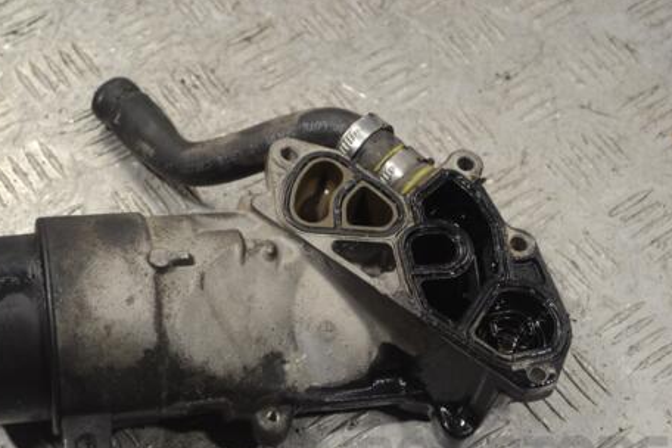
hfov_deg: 25.6
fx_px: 1475
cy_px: 262
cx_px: 256
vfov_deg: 17.3
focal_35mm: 79
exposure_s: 1/30
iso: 160
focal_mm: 40
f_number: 5.3
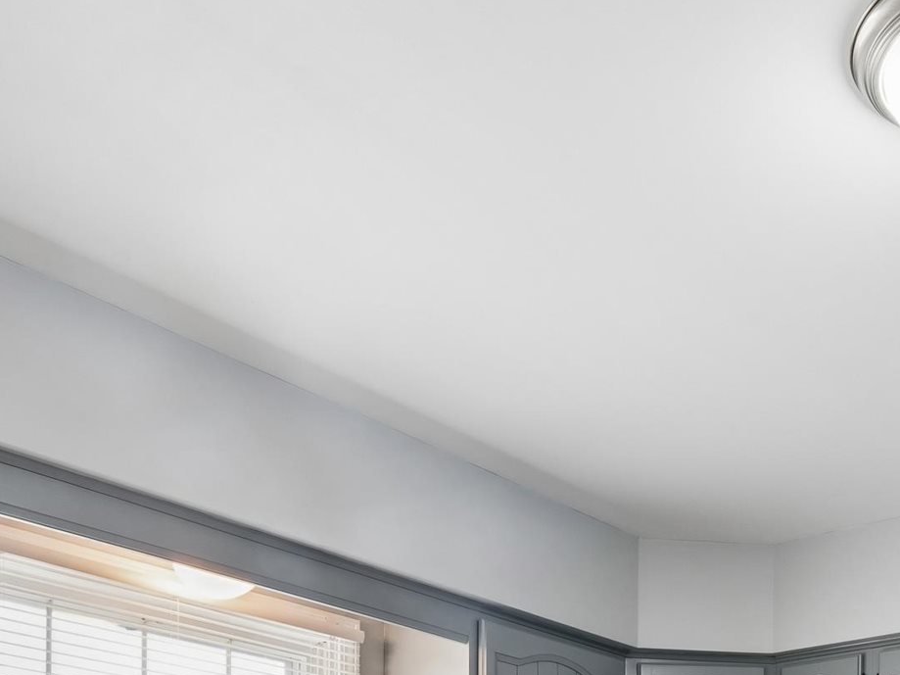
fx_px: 1237
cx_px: 674
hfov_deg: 38.9
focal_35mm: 48
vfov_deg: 25.4
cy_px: 923
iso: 400
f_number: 13
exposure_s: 1/4
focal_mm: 14.8
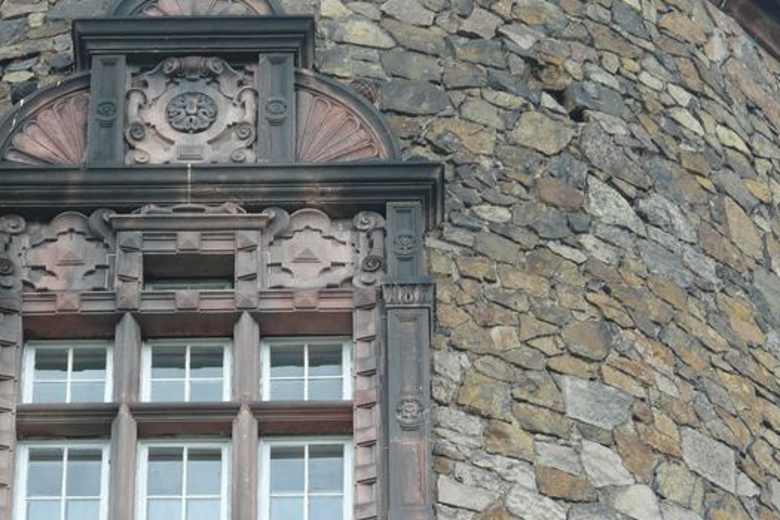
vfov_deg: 5.5
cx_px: 244
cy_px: 371
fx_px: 5395
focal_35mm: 249
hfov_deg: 8.3
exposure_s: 1/100
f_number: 4
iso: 100
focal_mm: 25.9
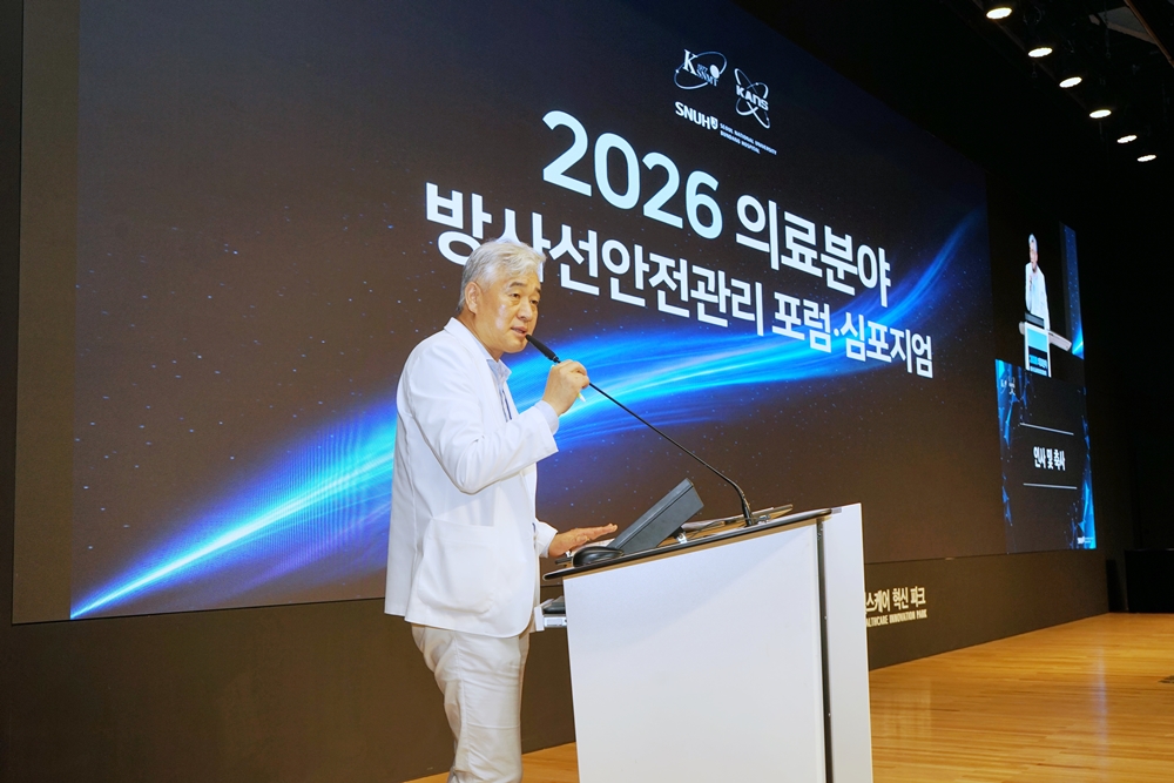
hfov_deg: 50.7
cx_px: 587
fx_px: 1239
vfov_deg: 35.1
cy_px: 392
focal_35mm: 38
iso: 400
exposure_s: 1/100
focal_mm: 38
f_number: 7.1
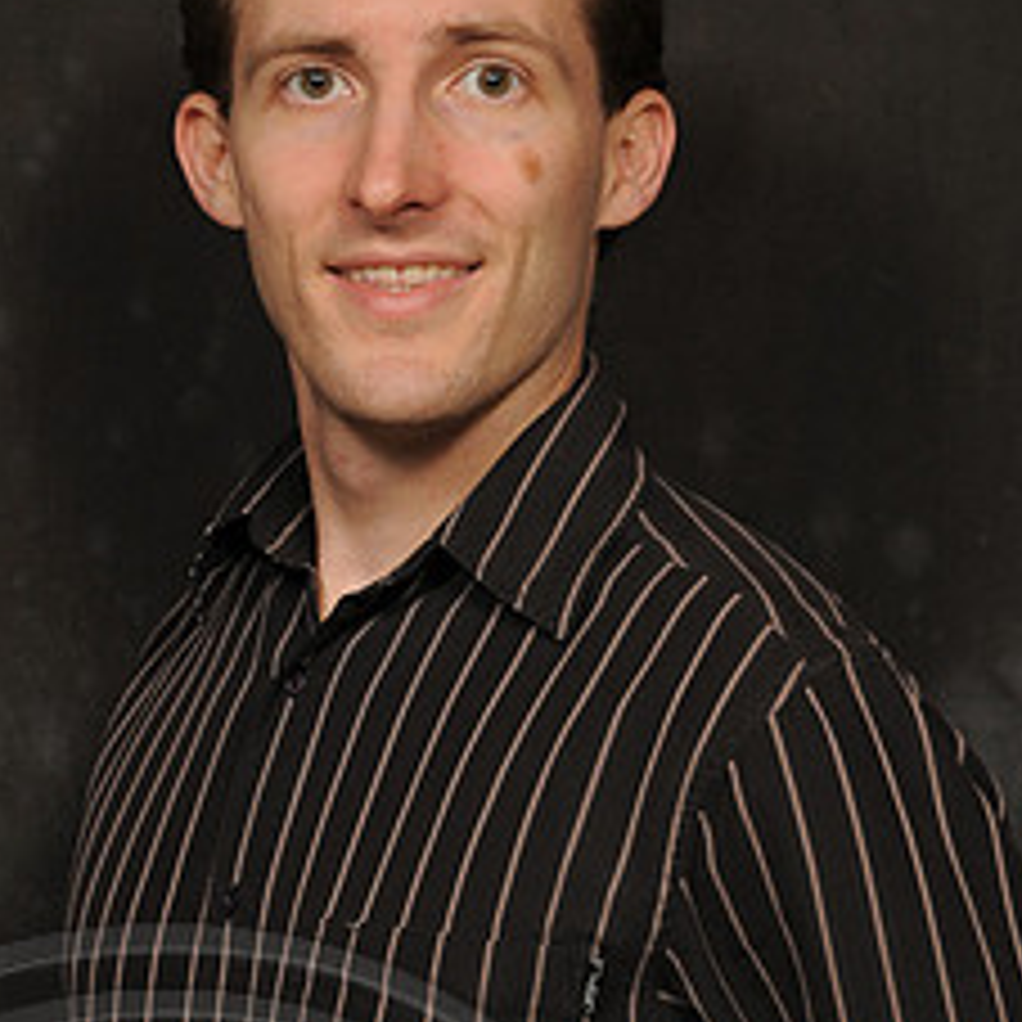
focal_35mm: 169
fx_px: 5645
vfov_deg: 10.3
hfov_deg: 10.3
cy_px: 738
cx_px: 412
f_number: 6.3
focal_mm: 52
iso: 200
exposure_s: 1/160
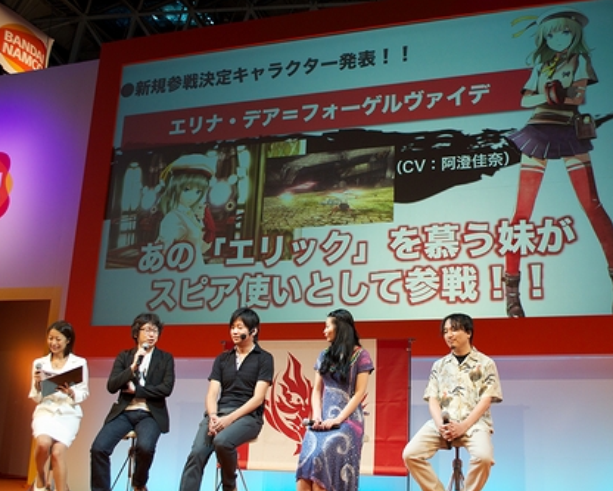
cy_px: 246
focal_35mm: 38
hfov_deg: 47.7
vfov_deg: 39.2
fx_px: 690
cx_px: 367
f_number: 4
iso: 800
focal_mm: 22
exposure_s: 1/160
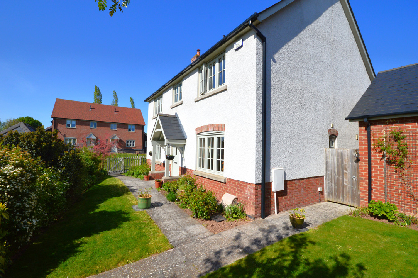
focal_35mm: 15
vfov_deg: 77.2
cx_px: 209
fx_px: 174
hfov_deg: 100.4
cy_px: 139
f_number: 11
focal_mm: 10
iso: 400
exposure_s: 1/500
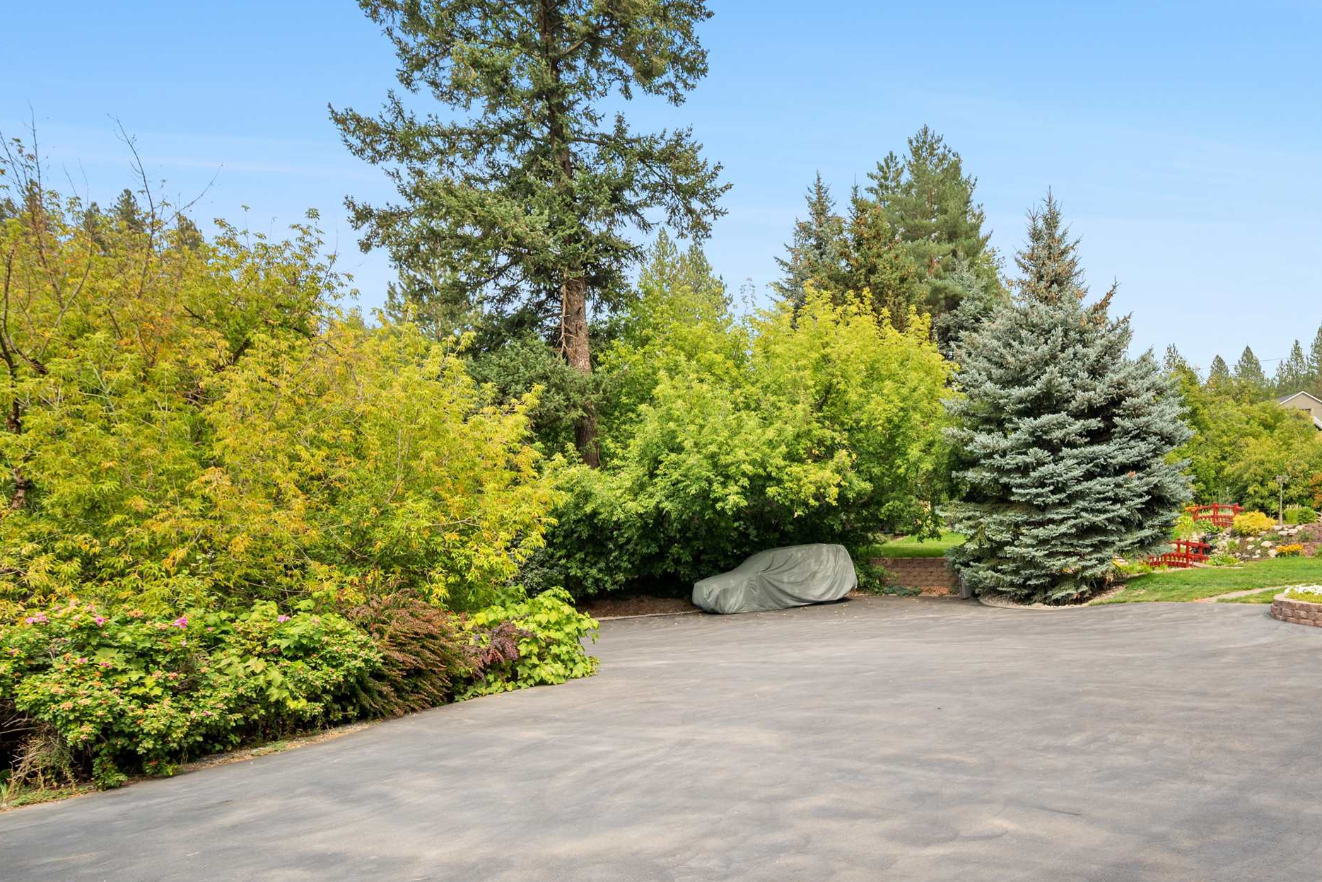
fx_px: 845
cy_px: 518
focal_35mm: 23
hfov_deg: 73.1
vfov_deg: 54.8
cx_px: 913
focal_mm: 14
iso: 100
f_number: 8
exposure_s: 1/15
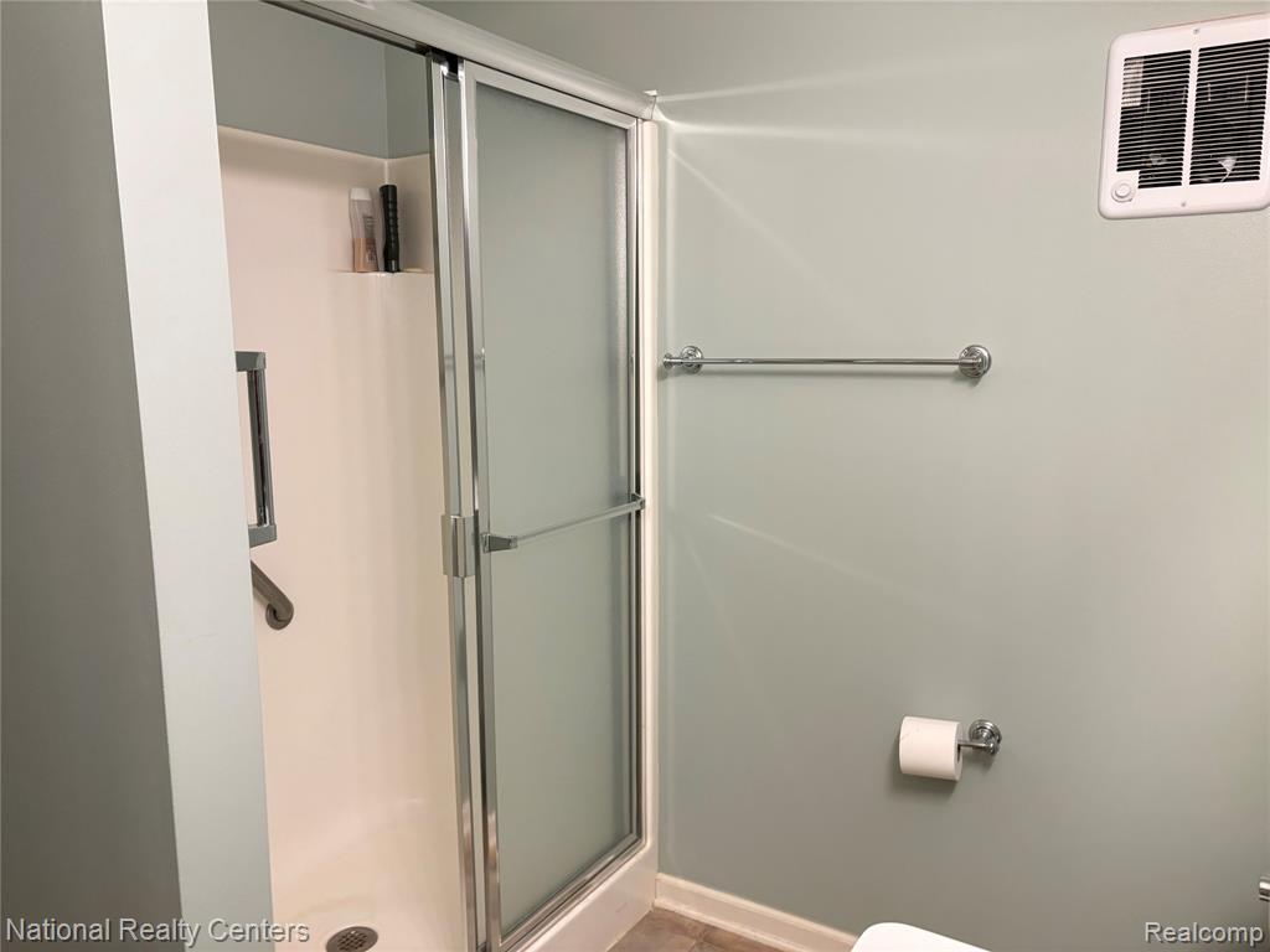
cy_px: 476
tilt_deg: -8.6
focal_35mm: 26
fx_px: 954
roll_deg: +1.3
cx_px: 635
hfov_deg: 67.3
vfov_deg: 53.1
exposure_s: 1/60
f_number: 1.6
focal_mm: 5.96
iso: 200
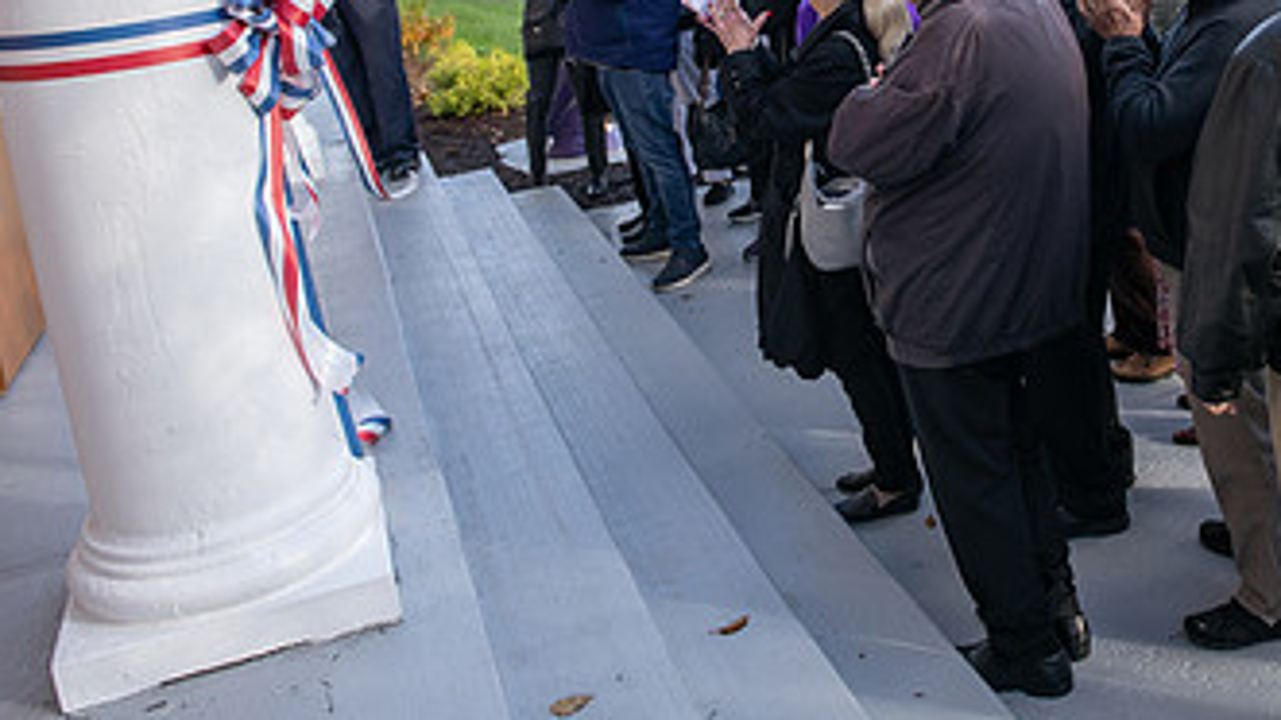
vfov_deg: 25.7
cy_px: -10
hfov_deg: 45.4
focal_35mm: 44
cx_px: 898
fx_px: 1494
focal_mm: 24
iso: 160
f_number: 4
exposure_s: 1/250
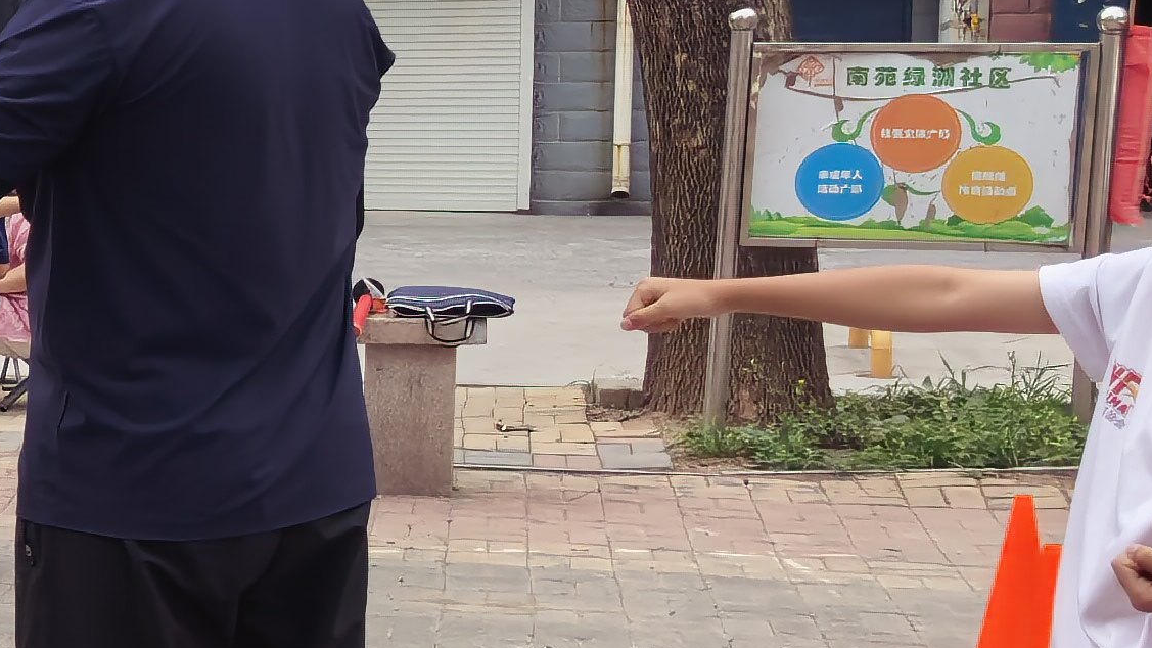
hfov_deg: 19.0
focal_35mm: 95
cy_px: 227
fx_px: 2902
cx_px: -702
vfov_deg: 12.7
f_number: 2
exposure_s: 1/2445
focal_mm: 5.75
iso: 80
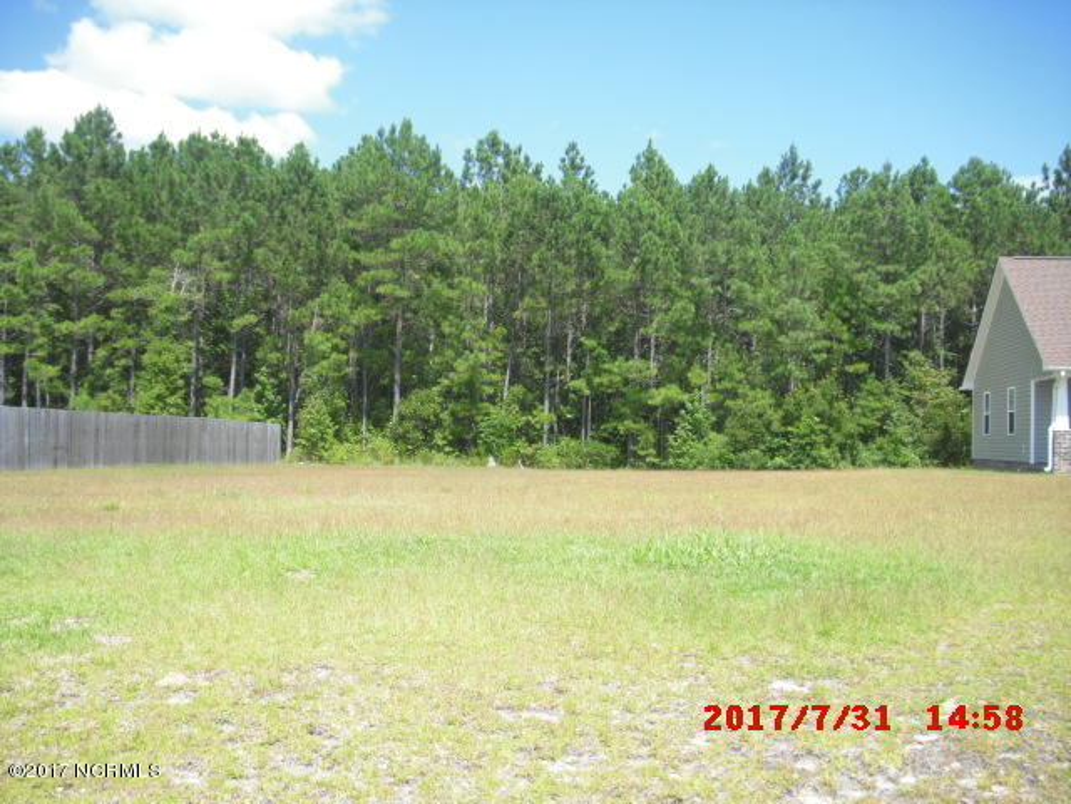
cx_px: 536
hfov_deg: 49.0
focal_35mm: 38
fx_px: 1176
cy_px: 402
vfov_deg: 37.7
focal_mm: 6.2
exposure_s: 1/125
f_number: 5.6
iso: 64
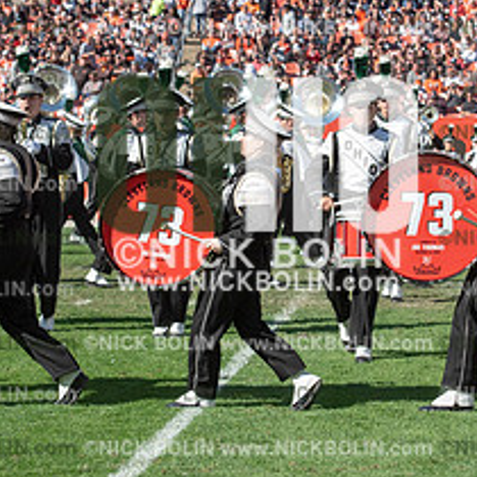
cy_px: 185
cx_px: 257
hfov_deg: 10.7
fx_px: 2557
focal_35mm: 164
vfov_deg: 10.7
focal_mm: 70
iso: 400
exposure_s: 1/2000
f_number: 5
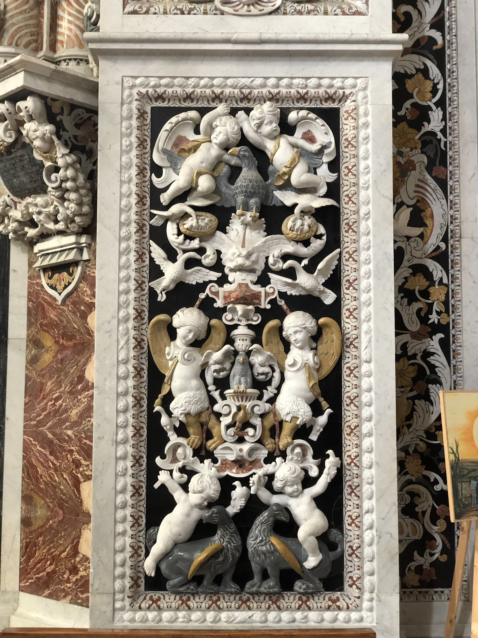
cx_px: 239
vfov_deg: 36.8
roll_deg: +0.8
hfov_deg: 28.0
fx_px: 957
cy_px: 319
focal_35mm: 52
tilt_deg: +5.8
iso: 160
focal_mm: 6
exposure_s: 1/25
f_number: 2.4
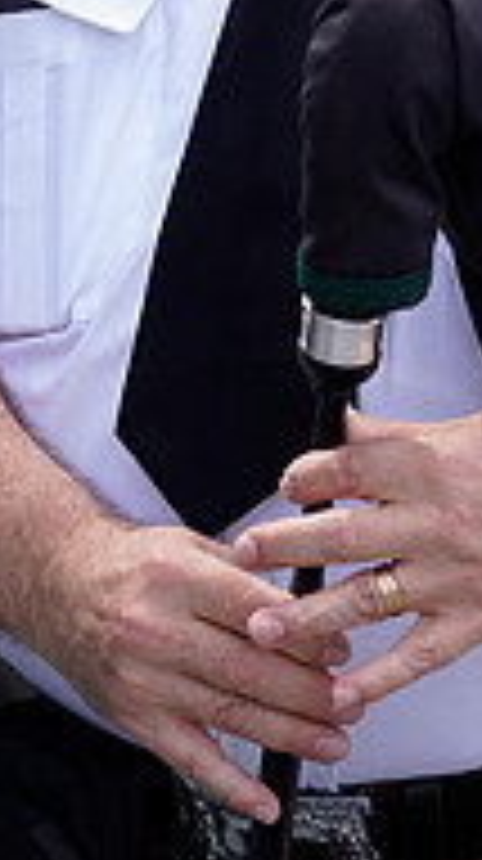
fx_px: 7544
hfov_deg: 3.7
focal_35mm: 331
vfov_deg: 6.5
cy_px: -356
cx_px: 358
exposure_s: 1/400
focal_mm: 104
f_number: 2.8
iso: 160
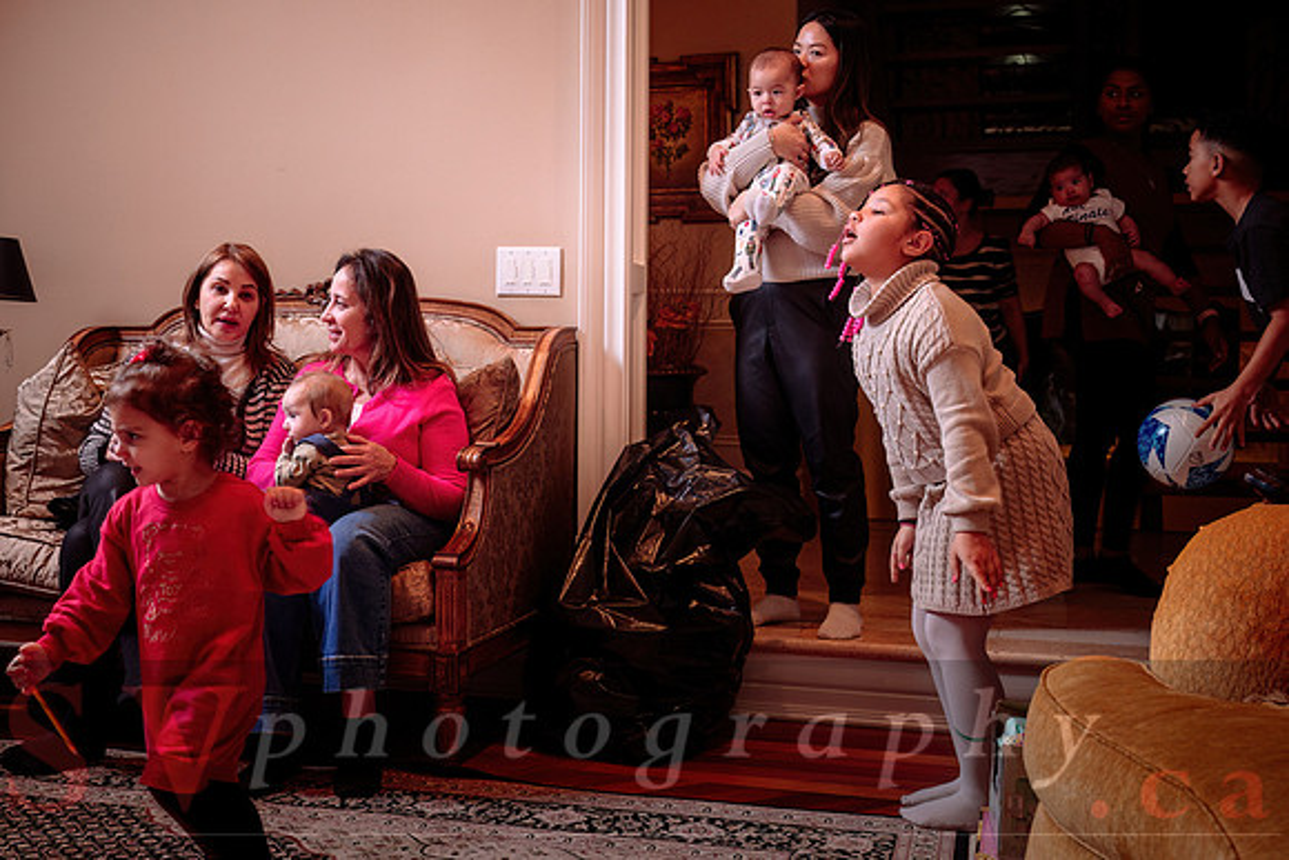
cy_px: 352
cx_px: 527
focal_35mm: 46
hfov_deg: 42.5
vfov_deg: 29.2
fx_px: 1650
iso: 500
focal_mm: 39
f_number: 5
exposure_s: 1/80
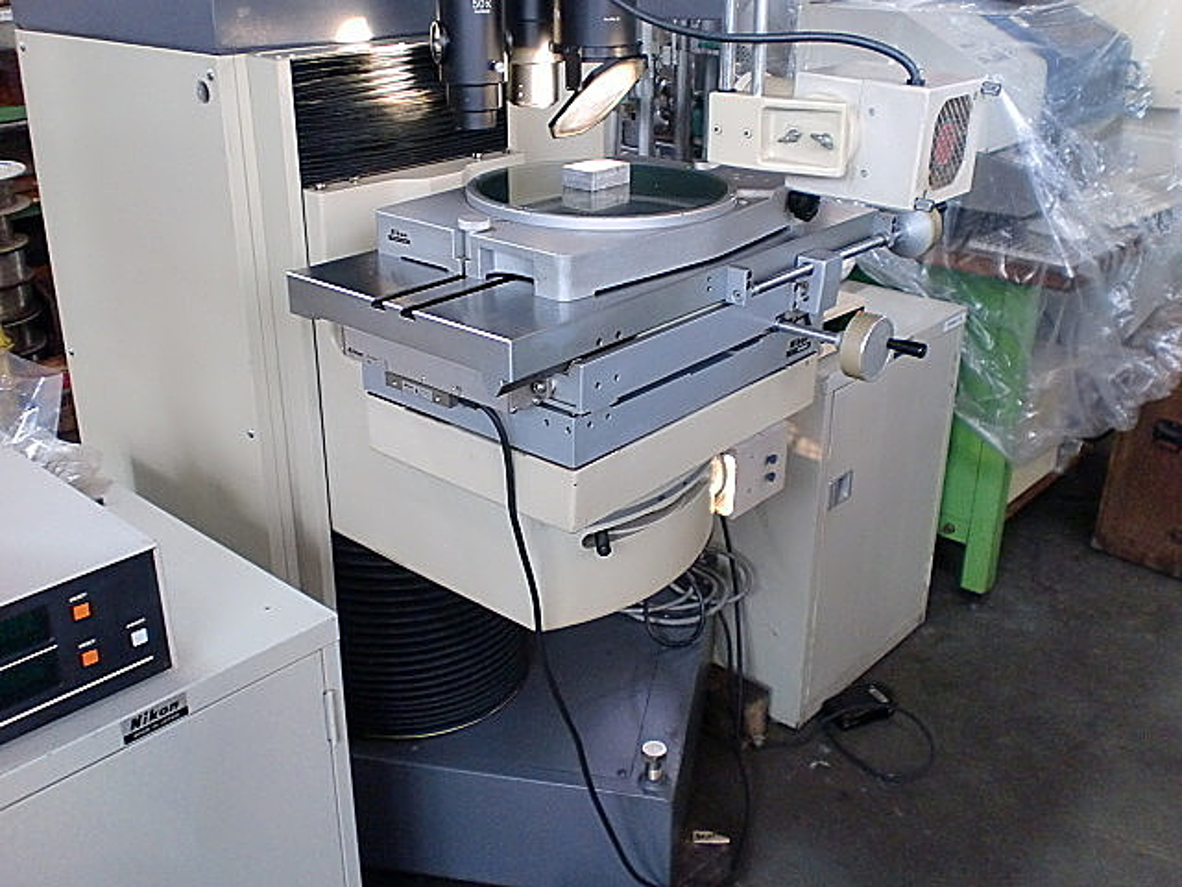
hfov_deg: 52.6
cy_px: 444
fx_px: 1195
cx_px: 591
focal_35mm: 35
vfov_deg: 40.7
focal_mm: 6.3
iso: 250
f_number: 3.1
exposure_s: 1/60
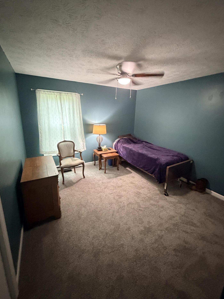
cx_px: 112
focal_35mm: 15
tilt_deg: -12.7
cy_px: 143
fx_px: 129
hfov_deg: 81.7
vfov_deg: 98.1
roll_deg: -1.3
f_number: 2.2
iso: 1000
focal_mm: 2.22
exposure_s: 1/40
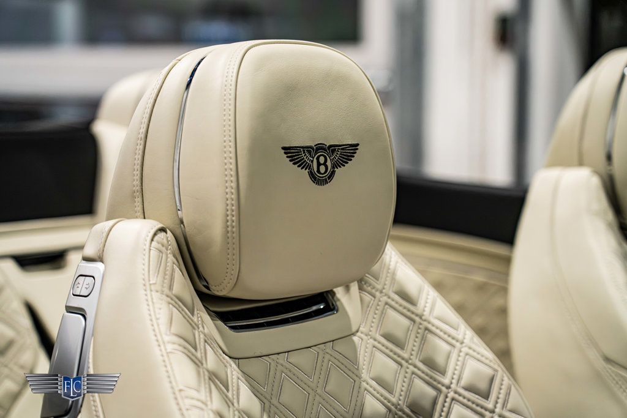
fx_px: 1707
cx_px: 314
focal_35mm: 98
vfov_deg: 14.0
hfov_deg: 20.8
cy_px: 209
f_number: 4
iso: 1600
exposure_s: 1/125
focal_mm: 98
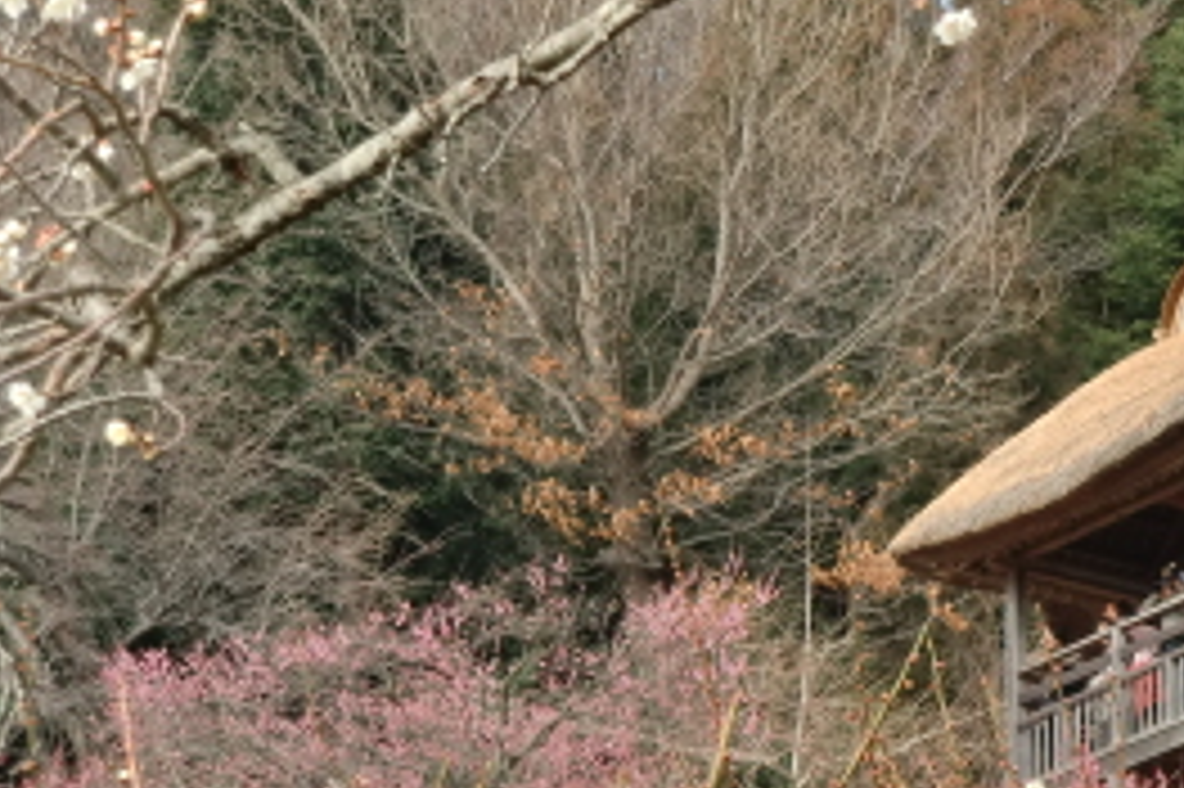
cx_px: 1423
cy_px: 689
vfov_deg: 5.2
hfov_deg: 7.7
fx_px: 8743
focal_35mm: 266
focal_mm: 18.8
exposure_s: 1/160
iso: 64
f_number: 5
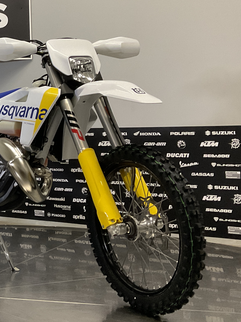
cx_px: -64
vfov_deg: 30.0
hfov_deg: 21.0
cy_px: 101
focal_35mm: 64
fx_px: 594
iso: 160
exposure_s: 1/60
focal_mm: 3
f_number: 1.8
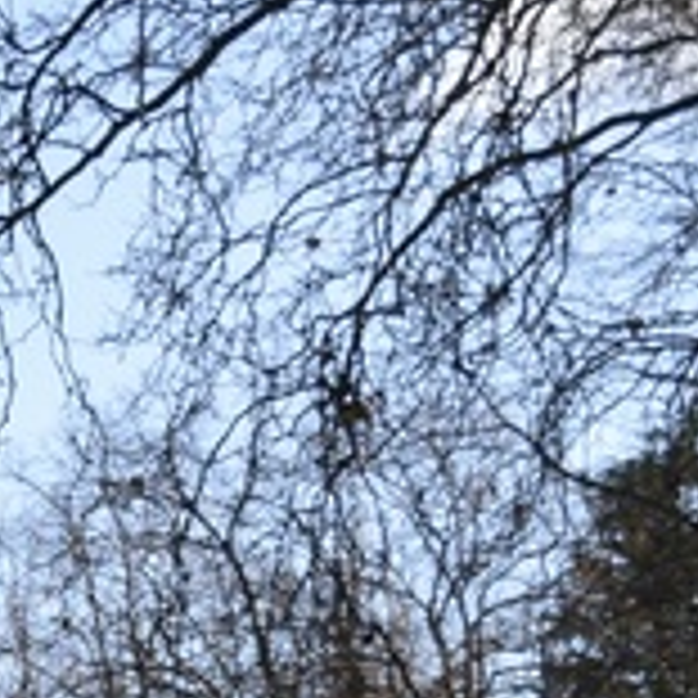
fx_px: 4523
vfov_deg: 8.6
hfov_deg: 8.6
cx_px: -335
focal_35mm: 198
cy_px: 1033
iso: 100
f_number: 5
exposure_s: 1/200
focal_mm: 29
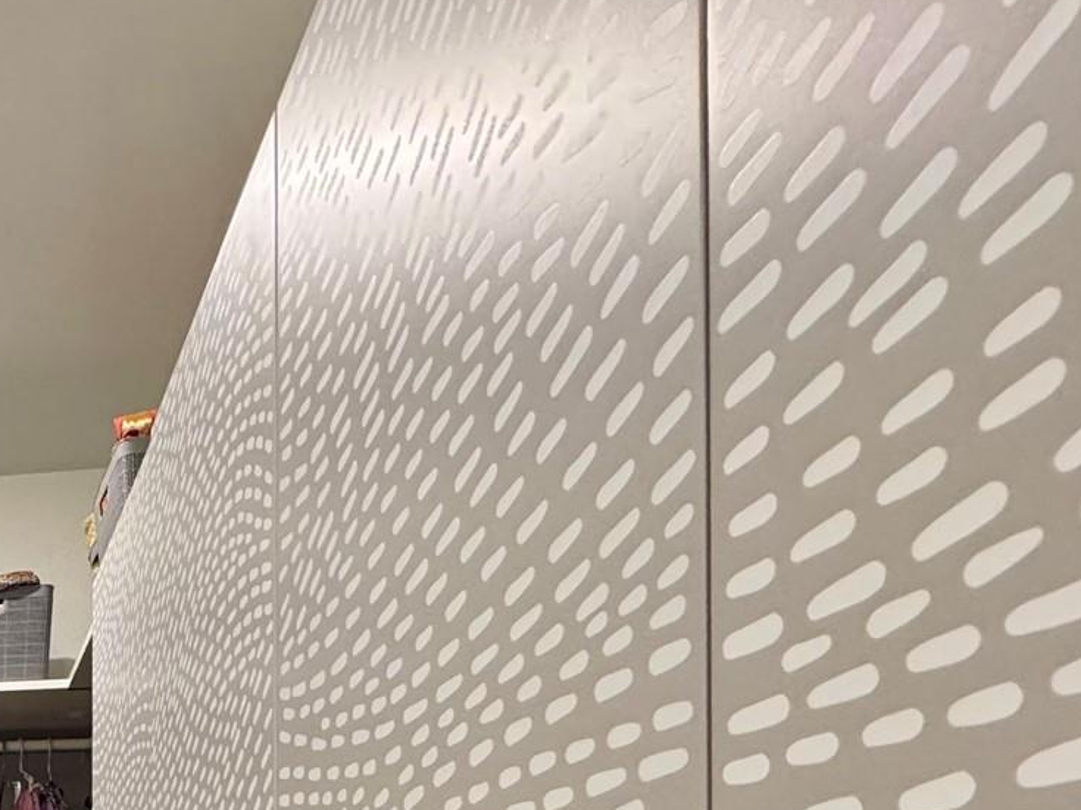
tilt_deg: +0.9
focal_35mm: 39
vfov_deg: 30.3
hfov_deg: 35.3
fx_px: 1218
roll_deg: -0.1
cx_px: -278
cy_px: 1014
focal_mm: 2.22
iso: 320
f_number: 2.2
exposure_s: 1/60
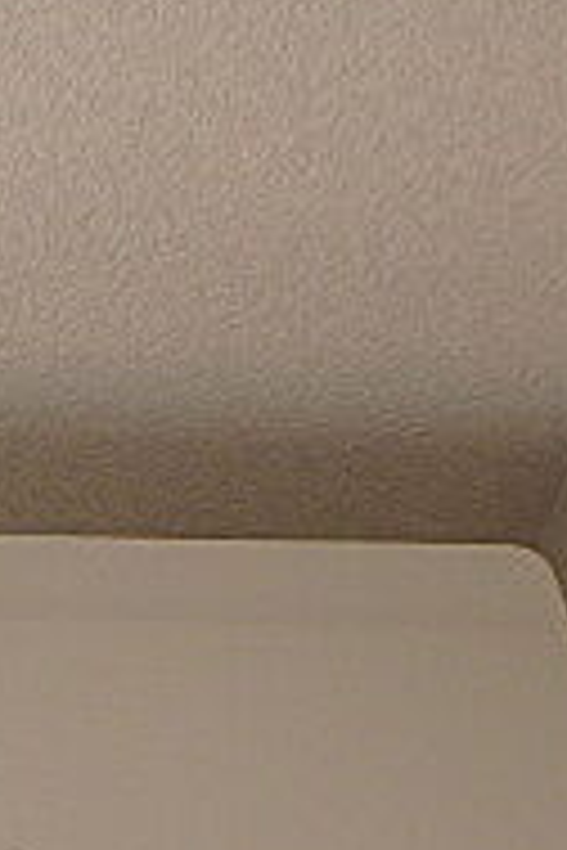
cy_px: 908
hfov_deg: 17.9
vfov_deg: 25.6
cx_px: -32
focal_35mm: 74
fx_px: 1748
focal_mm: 3.7
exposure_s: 1/60
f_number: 3.5
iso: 160
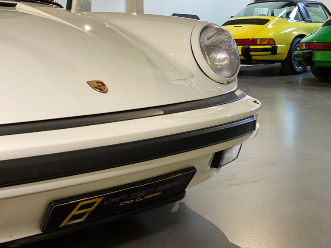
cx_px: 166
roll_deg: +0.0
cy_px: 124
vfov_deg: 28.0
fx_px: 497
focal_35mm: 52
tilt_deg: -9.4
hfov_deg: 36.8
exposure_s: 1/40
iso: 200
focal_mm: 6
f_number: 2
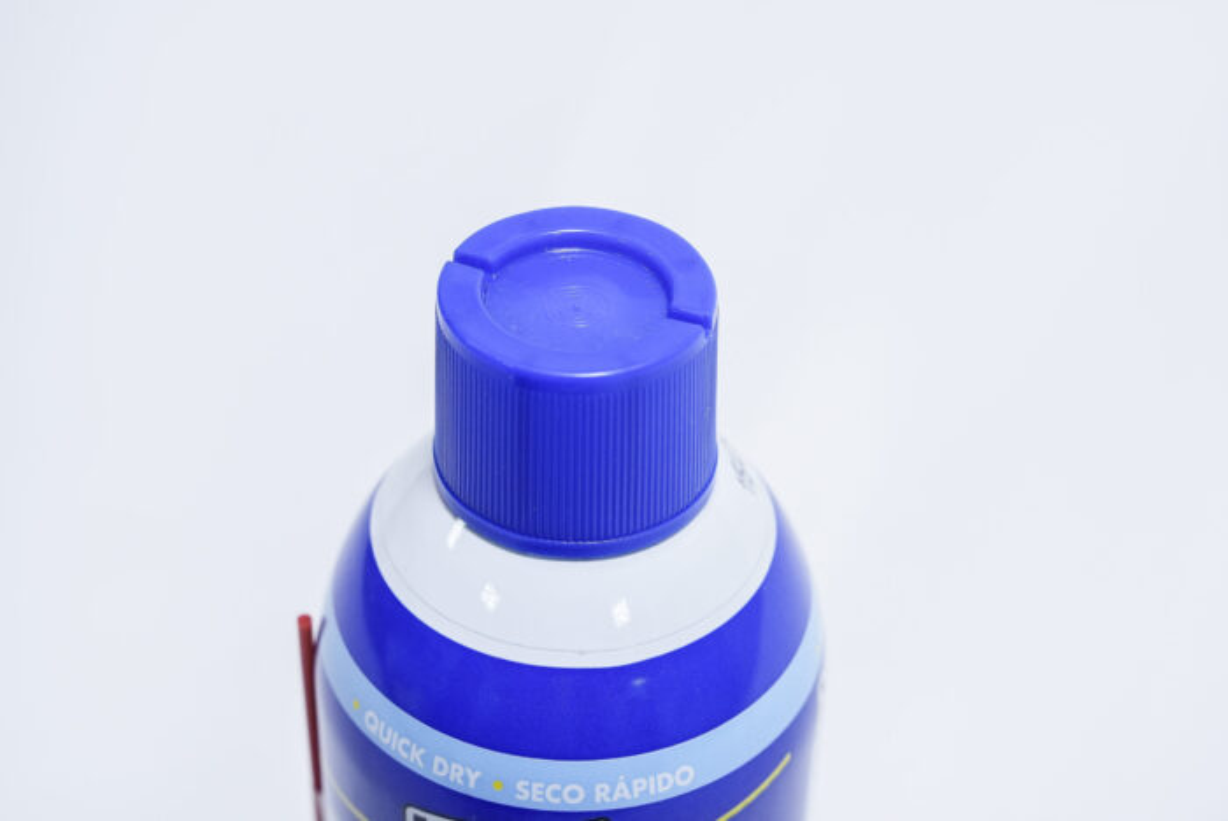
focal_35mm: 70
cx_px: 614
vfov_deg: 19.5
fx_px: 2390
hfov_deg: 28.8
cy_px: 410
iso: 3200
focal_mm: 70
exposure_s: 1/200
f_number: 9
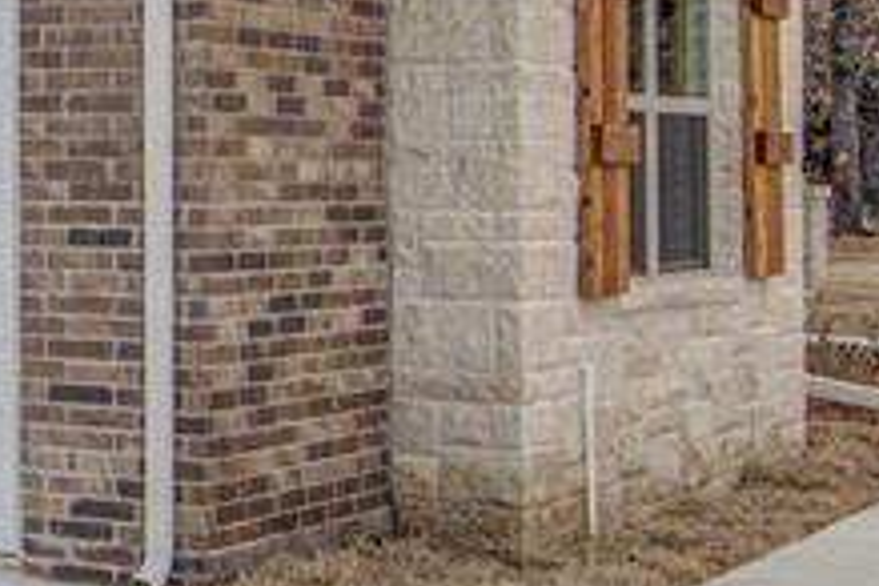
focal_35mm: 98
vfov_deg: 13.9
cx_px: -578
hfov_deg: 17.8
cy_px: 106
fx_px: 2393
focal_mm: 21
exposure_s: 1/1000
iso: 800
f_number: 8
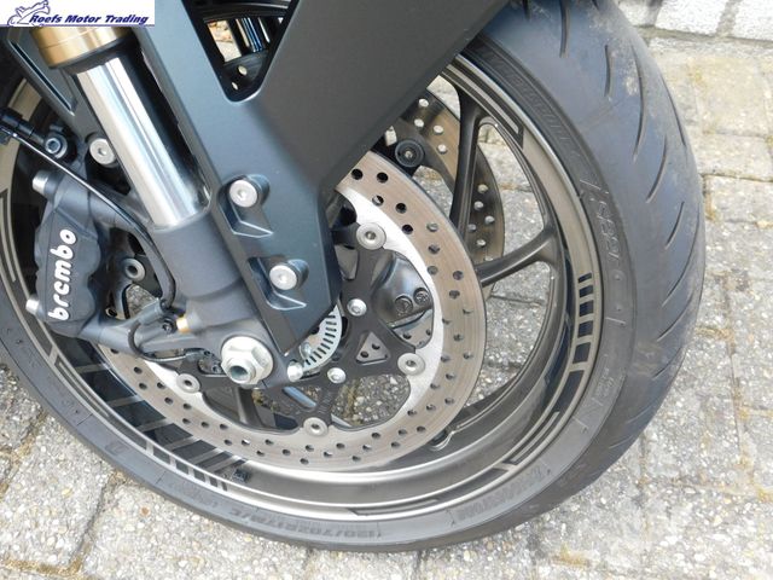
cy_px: 290
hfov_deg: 51.4
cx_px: 386
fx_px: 804
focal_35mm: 36
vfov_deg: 39.7
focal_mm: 6.3
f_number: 3.5
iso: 125
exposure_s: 1/100
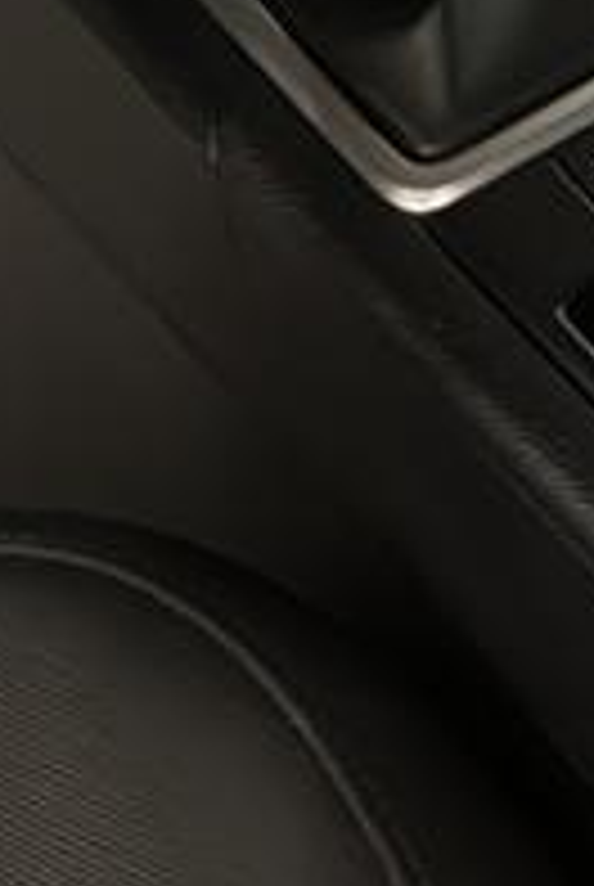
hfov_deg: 7.0
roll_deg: -0.7
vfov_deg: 9.5
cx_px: 1629
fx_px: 4488
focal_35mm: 182
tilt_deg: -20.7
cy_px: -1493
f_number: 1.78
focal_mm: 6.86
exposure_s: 1/33
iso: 640
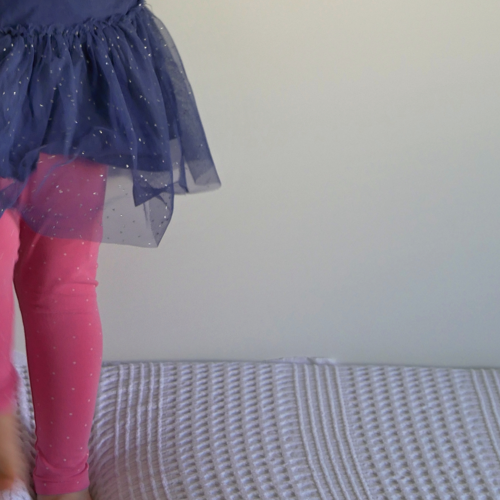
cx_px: 51
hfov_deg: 16.1
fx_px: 1749
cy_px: -13
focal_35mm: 107
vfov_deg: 15.9
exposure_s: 1/60
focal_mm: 24
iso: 320
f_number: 4.1
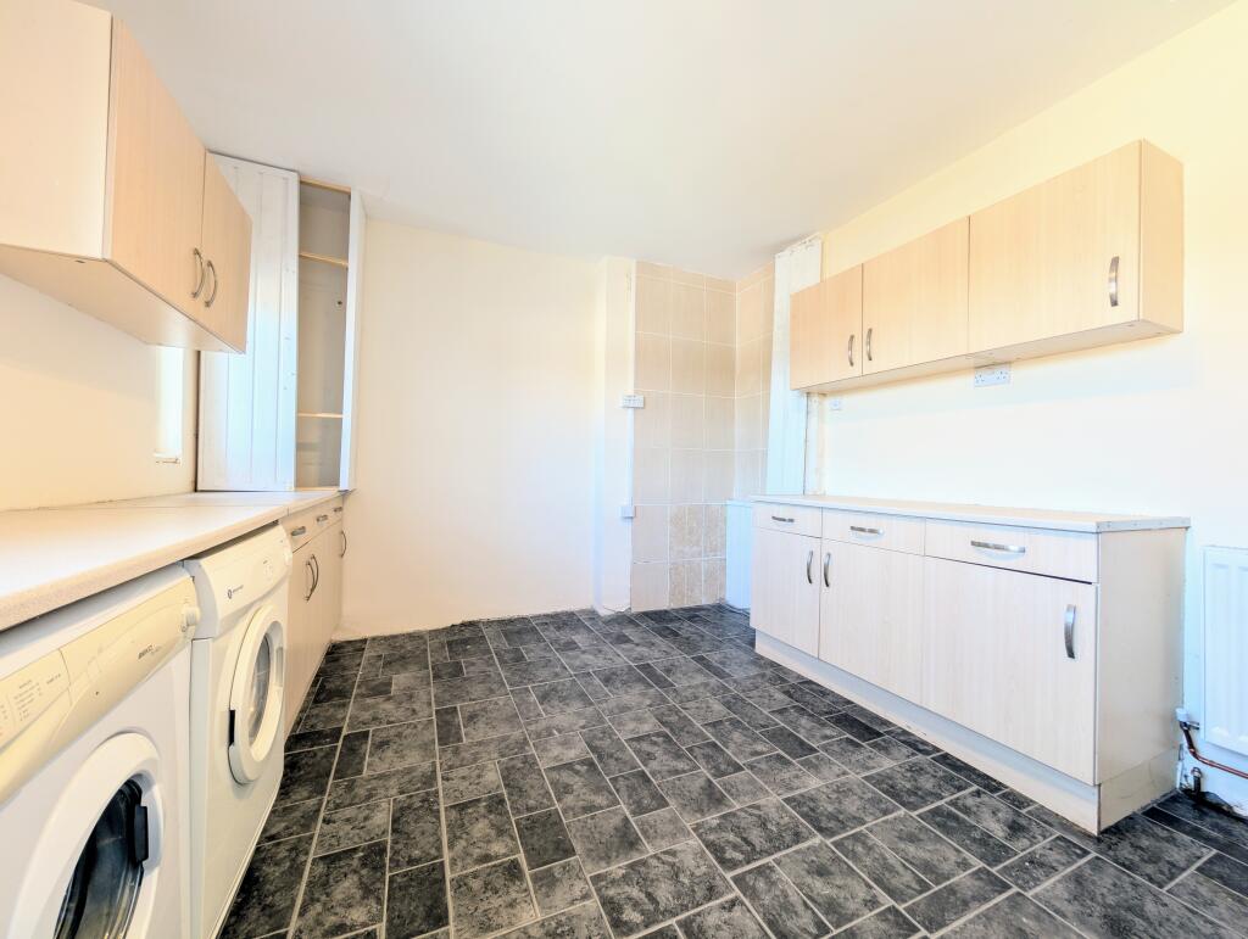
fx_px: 433
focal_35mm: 12
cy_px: 470
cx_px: 624
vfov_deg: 94.6
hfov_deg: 110.5
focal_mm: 2.02
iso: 46
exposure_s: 1/21.5
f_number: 1.7
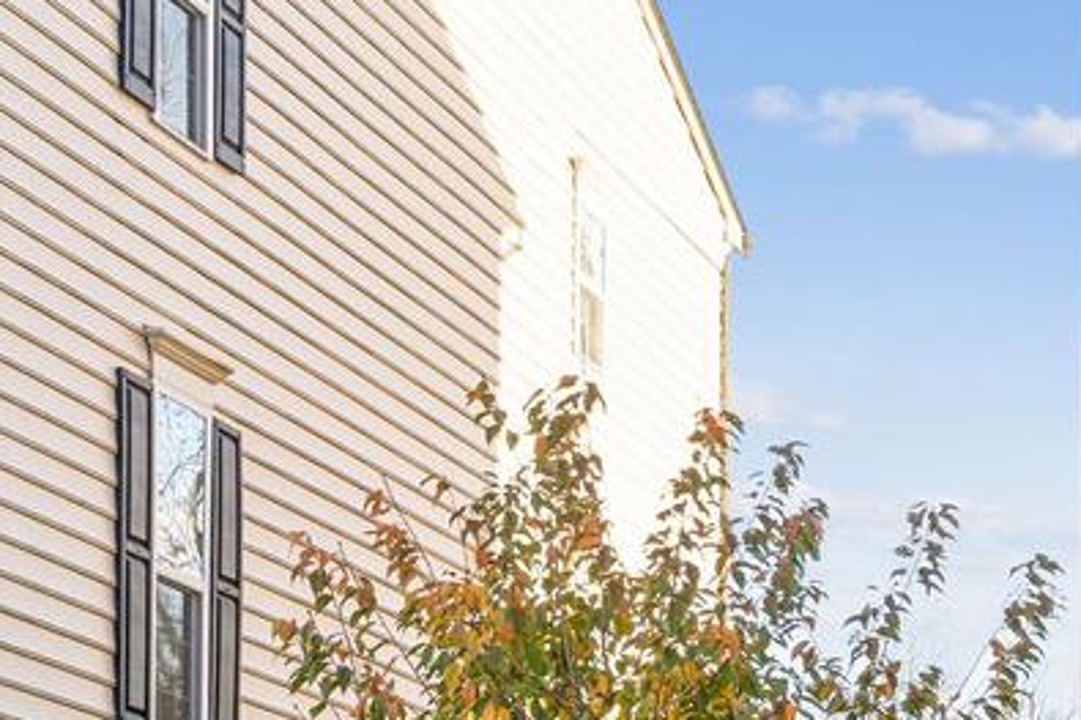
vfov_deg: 12.1
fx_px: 3392
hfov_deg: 16.0
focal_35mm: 113
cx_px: 1793
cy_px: 520
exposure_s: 1/125
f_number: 7.1
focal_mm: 31
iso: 200
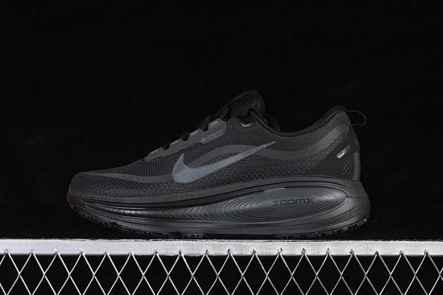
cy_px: 148
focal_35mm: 75
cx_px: 222
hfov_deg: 27.0
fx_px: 923
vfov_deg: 18.2
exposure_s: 1/60
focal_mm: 50
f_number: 6.3
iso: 160
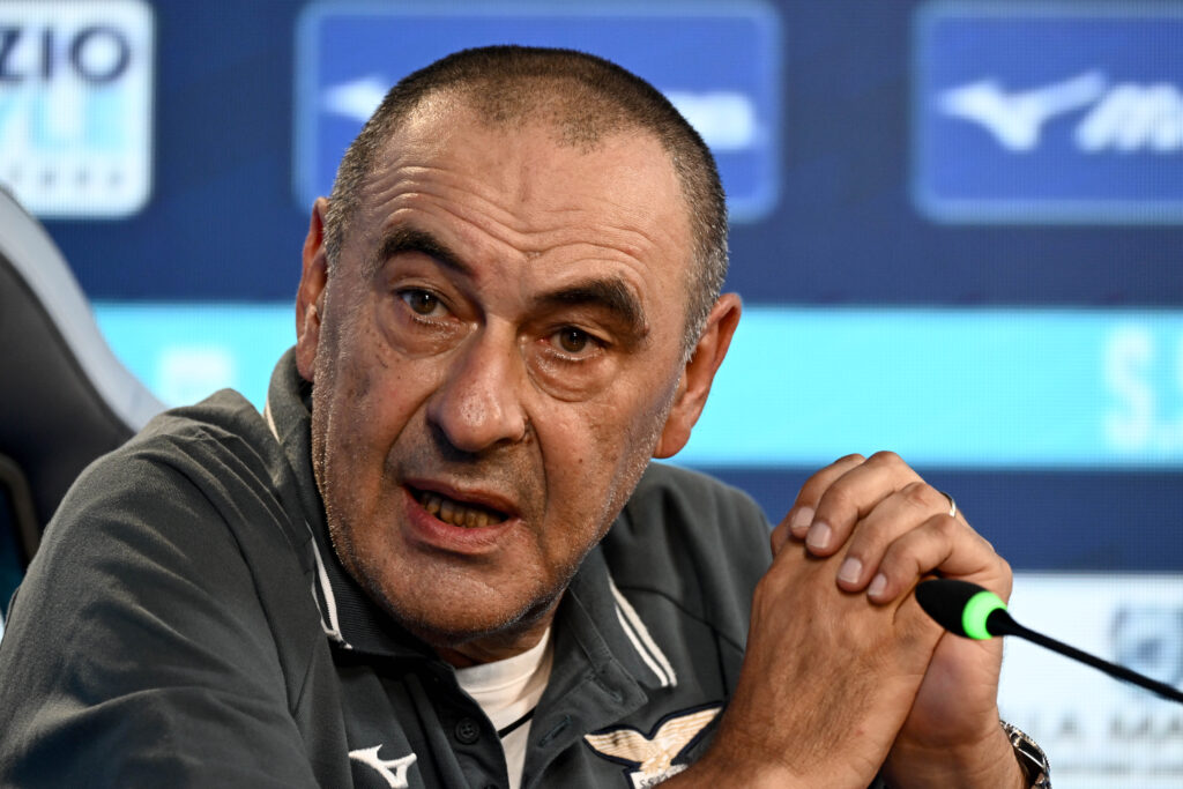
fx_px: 7887
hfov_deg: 8.6
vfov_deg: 5.7
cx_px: 592
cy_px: 394
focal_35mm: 240
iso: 2500
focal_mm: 240
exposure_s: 1/125
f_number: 5
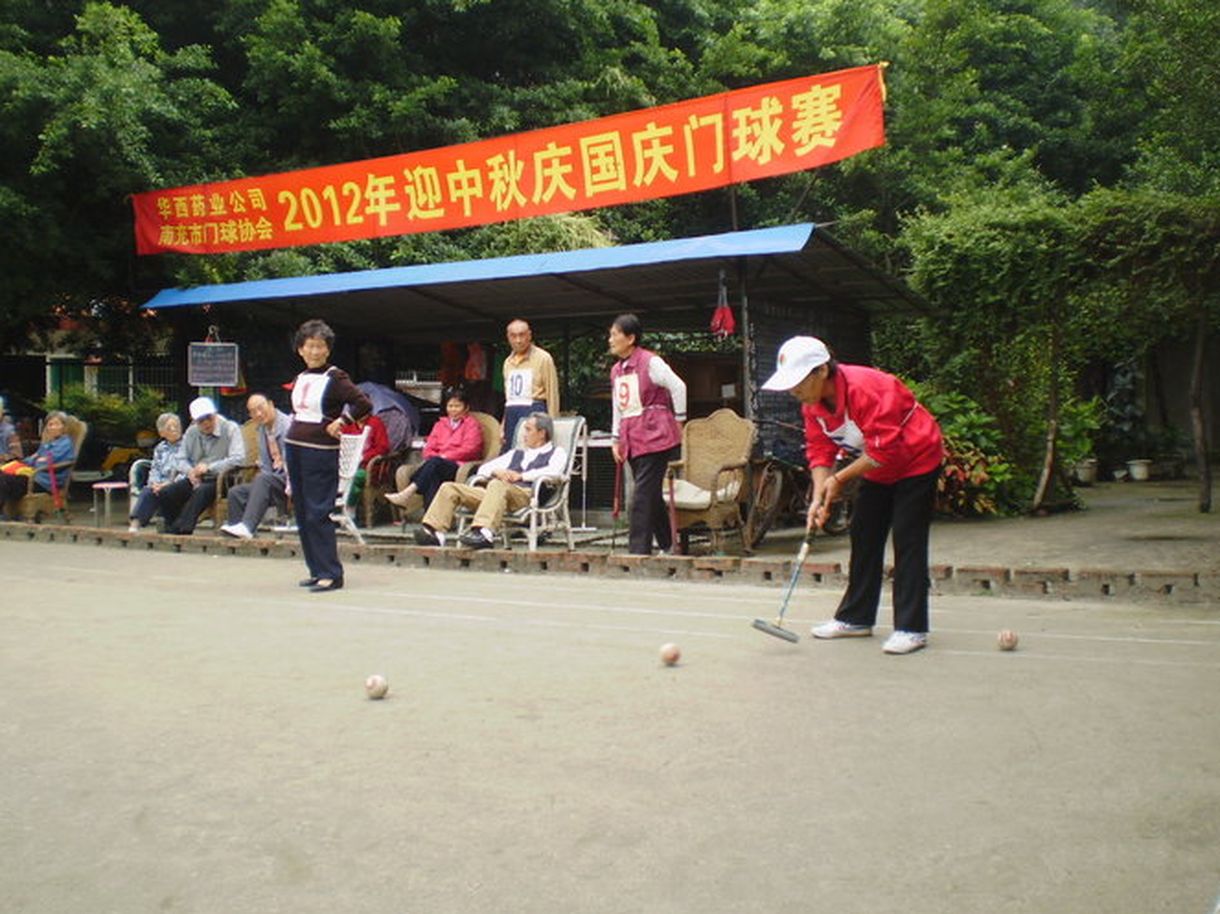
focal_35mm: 38
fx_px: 1339
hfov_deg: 49.0
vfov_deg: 37.7
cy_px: 437
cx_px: 626
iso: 64
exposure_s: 1/200
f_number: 3.1
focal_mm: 6.3
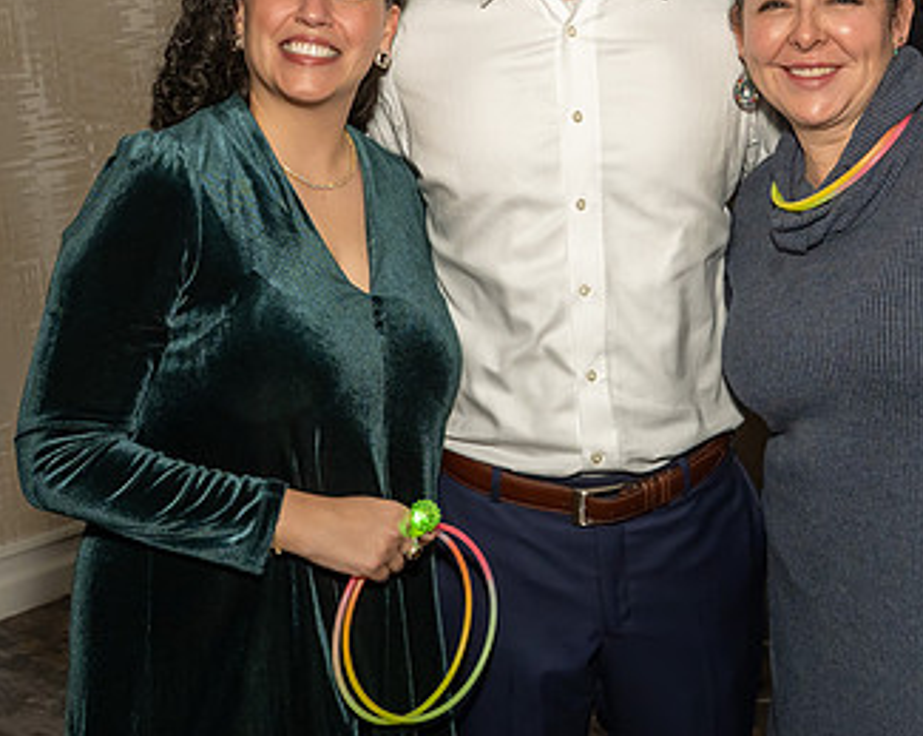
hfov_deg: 29.5
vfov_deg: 23.5
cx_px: 587
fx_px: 1746
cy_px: 160
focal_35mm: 64
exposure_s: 1/250
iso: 800
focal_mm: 20
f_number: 7.1
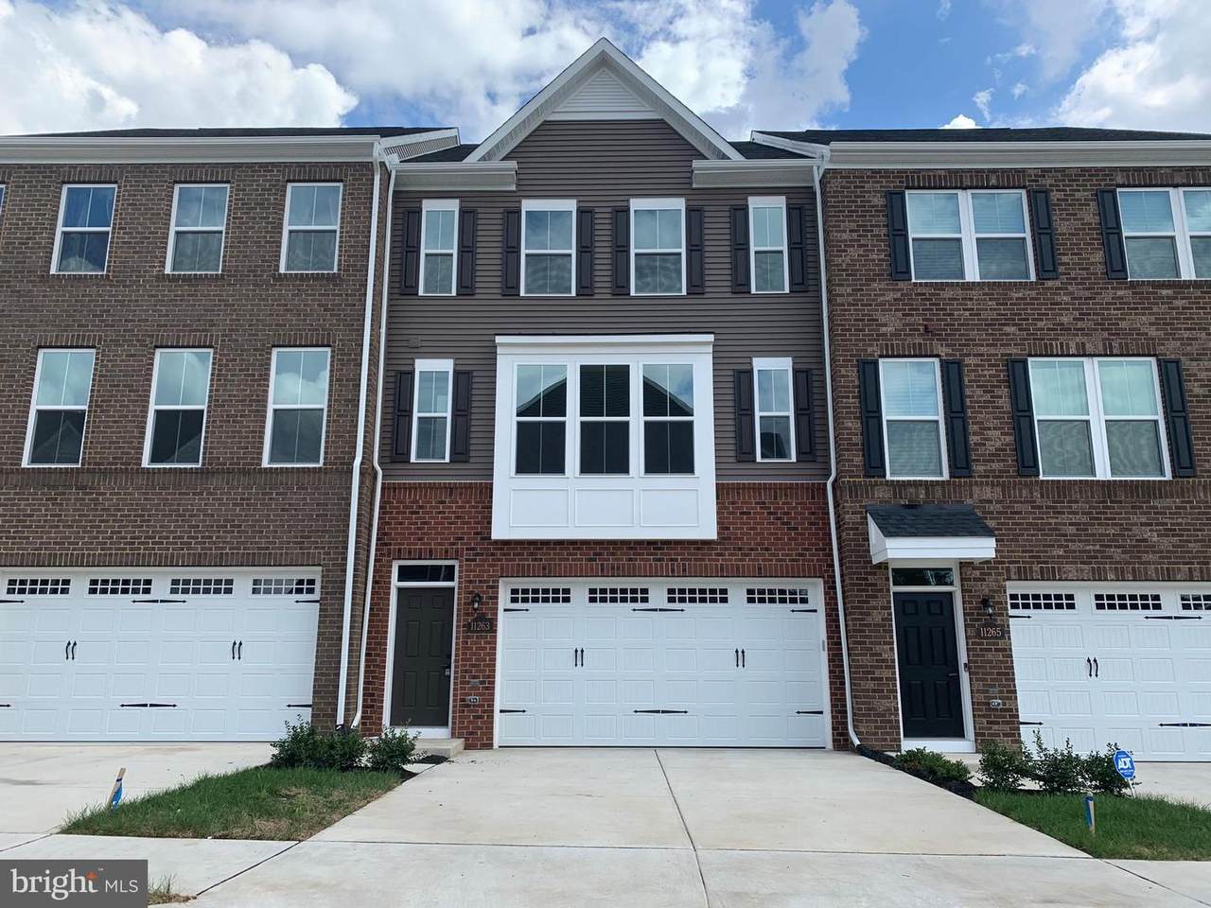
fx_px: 910
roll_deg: +0.0
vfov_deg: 53.1
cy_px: 454
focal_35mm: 26
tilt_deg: +12.8
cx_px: 606
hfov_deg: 67.3
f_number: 1.8
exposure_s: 1/1332
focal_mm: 4.25
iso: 25
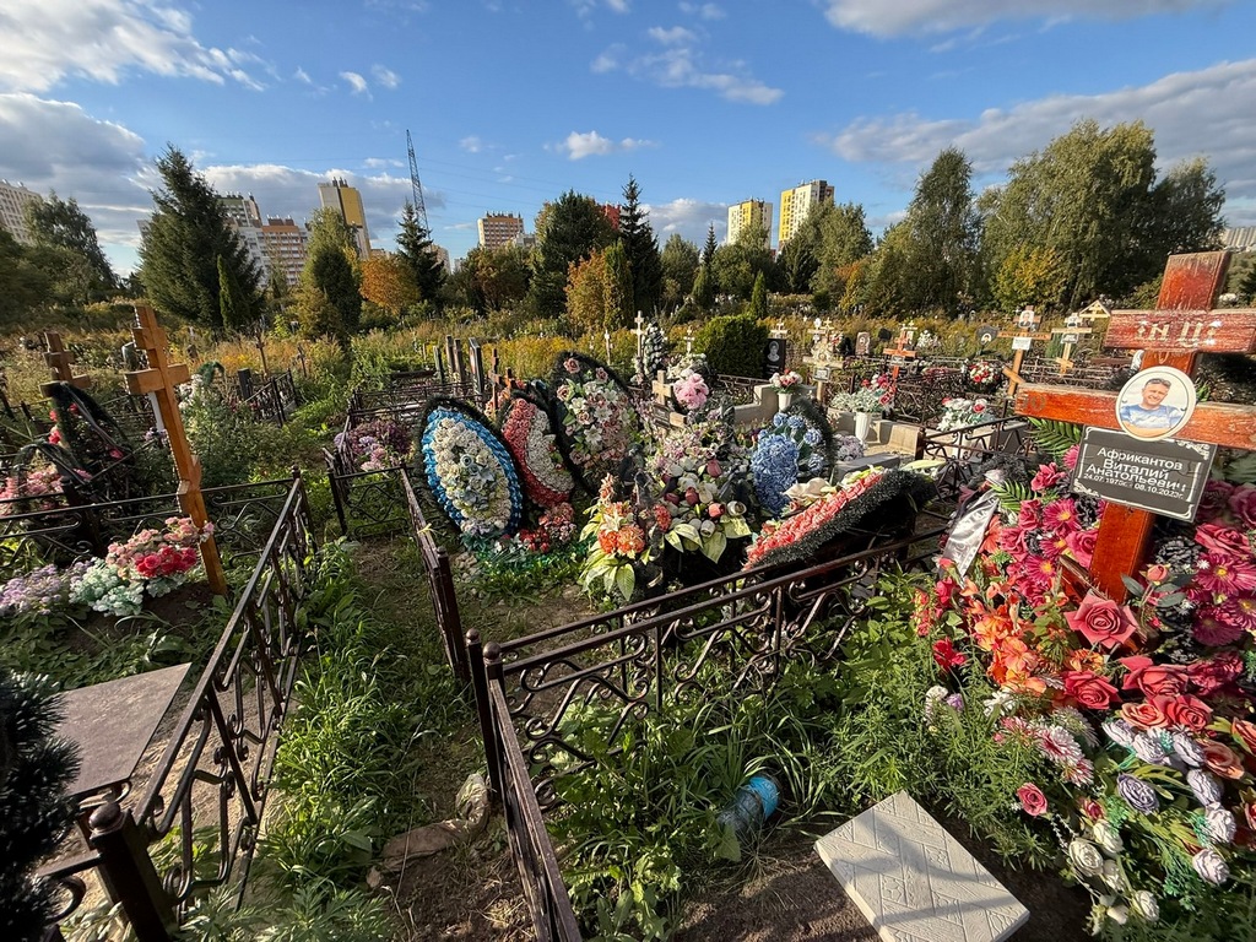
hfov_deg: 102.1
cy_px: 471
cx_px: 628
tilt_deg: -20.8
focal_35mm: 14
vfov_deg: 85.7
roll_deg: +1.1
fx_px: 508
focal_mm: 2.22
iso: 50
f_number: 2.2
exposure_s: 1/442
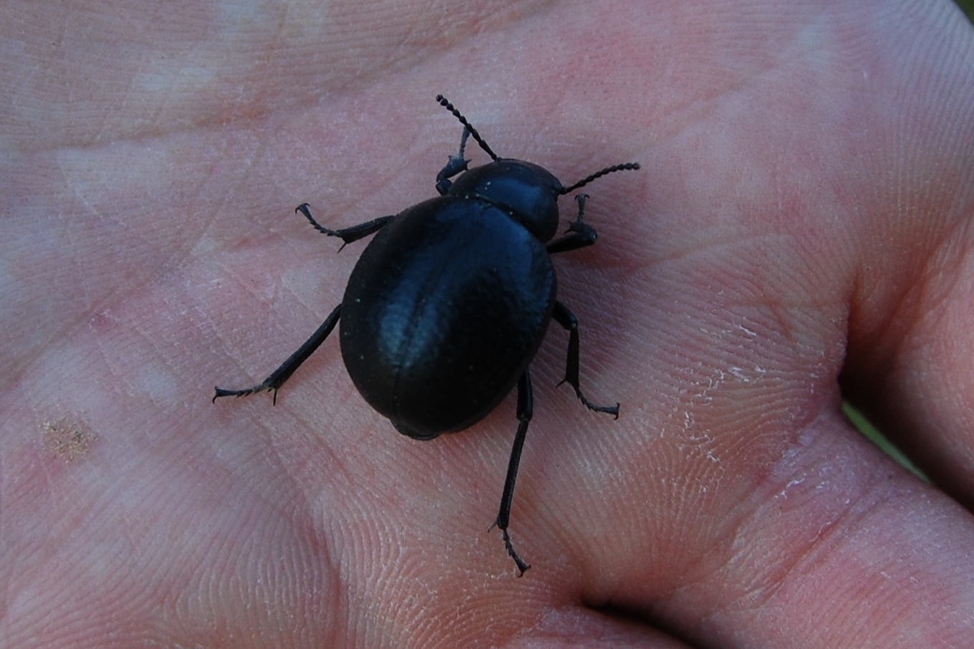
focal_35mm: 46
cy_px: 324
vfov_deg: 28.9
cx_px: 487
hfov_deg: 42.3
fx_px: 1258
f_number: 5.6
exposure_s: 1/125
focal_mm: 31
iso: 320
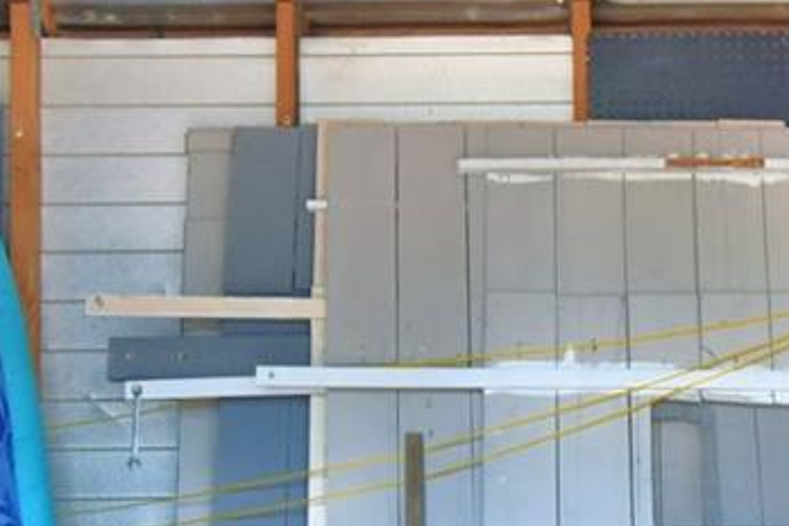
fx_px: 1512
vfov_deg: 19.7
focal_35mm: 69
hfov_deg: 28.9
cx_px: 565
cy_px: 329
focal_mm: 10
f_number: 4.5
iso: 400
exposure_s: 1/40
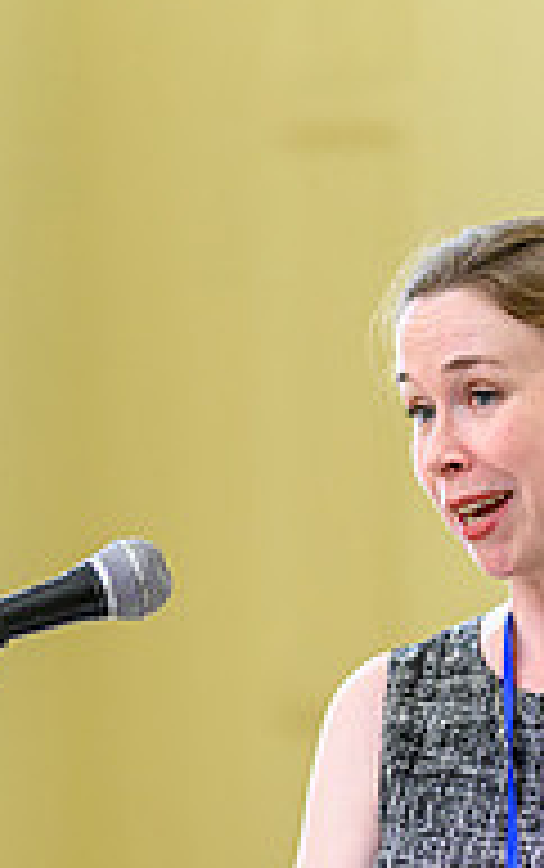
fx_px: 9964
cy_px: 843
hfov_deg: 3.1
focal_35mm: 421
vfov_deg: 5.0
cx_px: 522
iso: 2200
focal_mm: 135
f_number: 1.8
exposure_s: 1/640
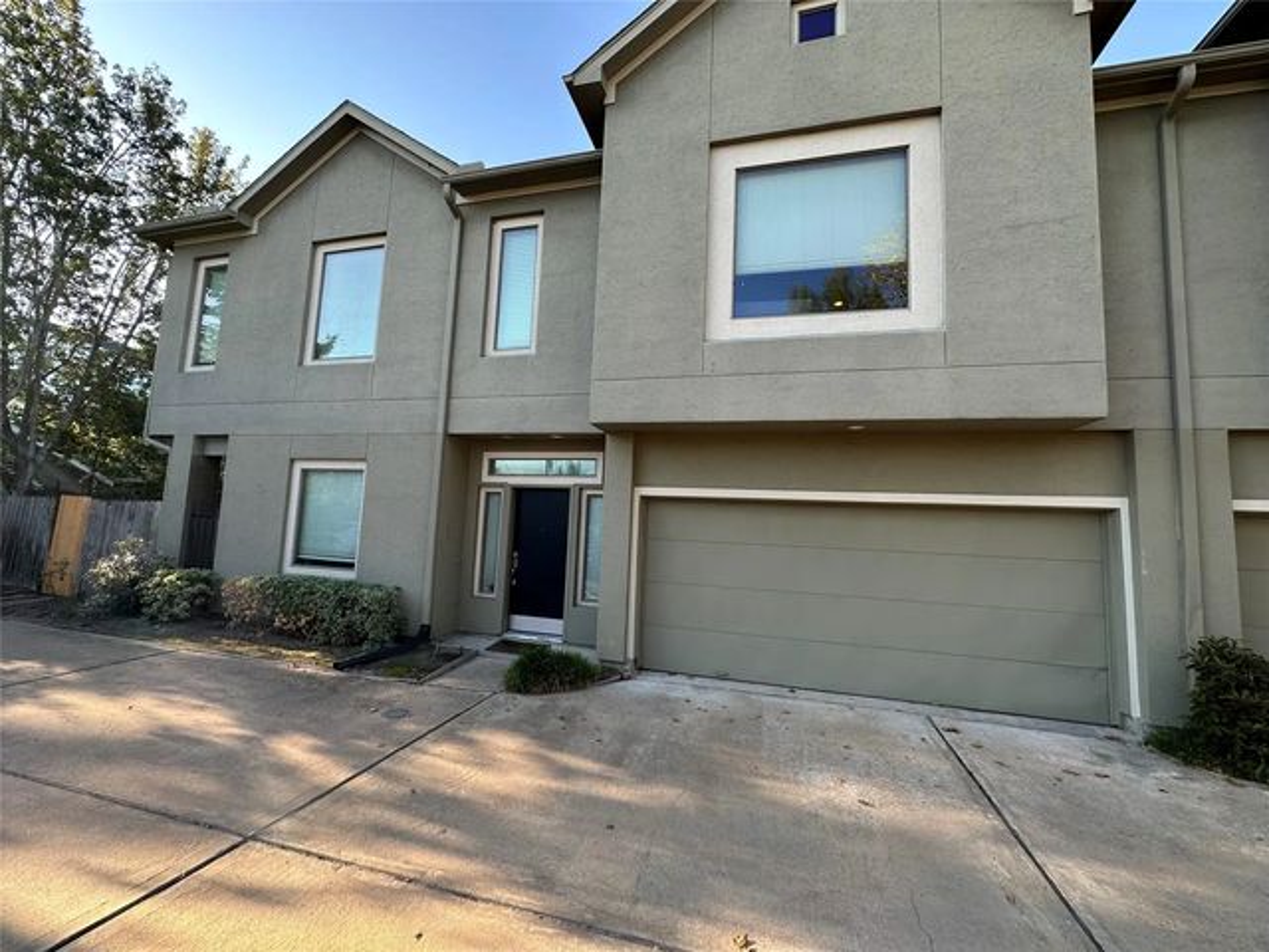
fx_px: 513
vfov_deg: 85.7
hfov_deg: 102.1
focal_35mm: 14
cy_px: 476
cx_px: 634
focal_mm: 2.22
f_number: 2.2
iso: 40
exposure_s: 1/192
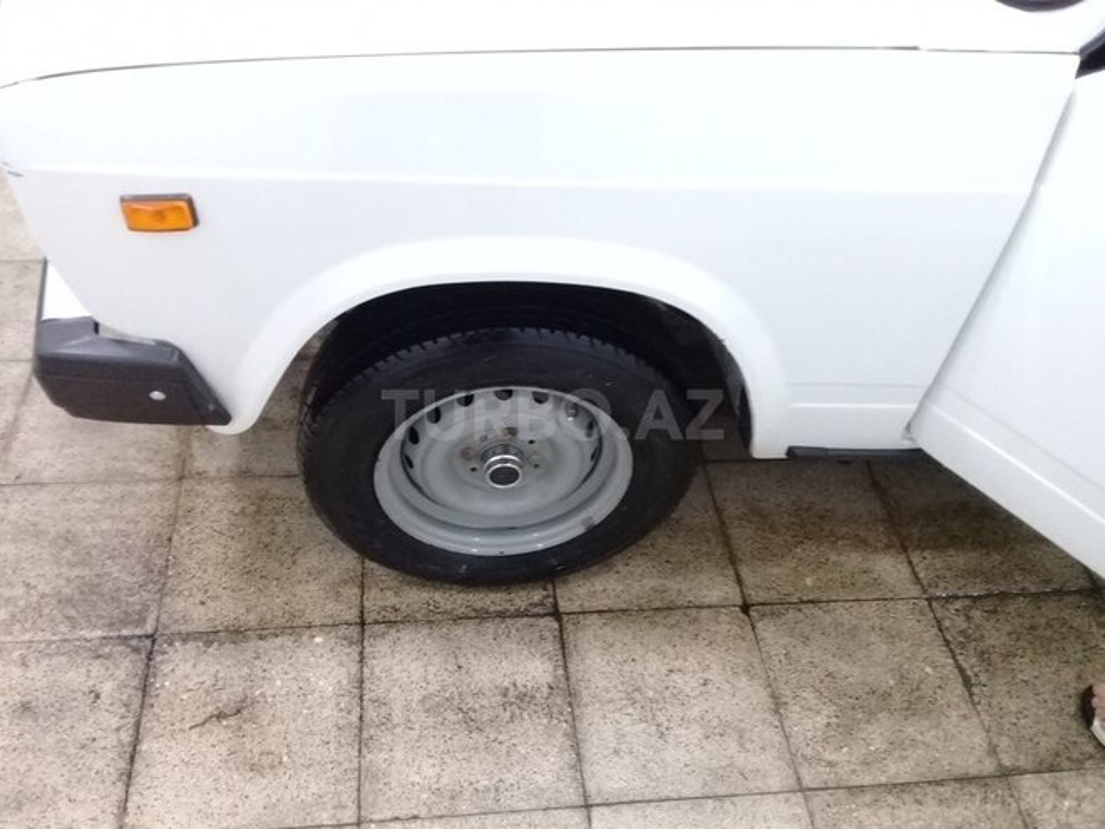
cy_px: 414
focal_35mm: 31
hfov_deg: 58.4
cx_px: 552
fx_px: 990
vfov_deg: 45.4
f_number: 2.2
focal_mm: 3.3
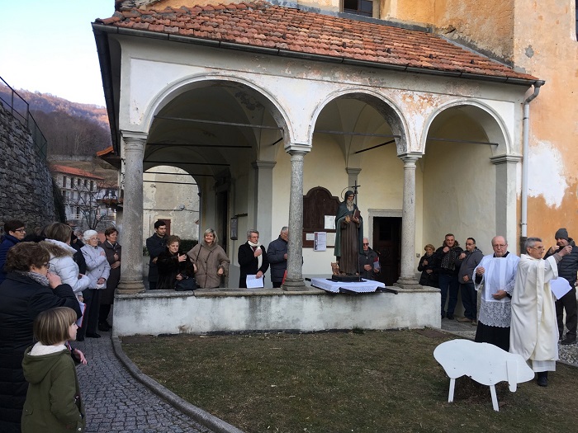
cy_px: 216
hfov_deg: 61.7
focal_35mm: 29
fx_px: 484
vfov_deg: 48.2
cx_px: 289
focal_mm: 4.15
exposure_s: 1/165
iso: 25
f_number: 2.2
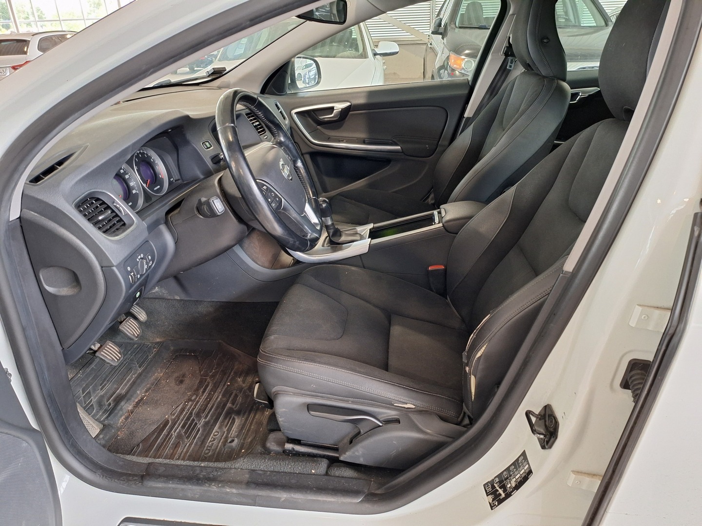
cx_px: 351
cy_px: 263
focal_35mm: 23
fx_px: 466
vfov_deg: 58.9
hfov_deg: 73.9
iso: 400
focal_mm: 5.54
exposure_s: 1/20
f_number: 1.8
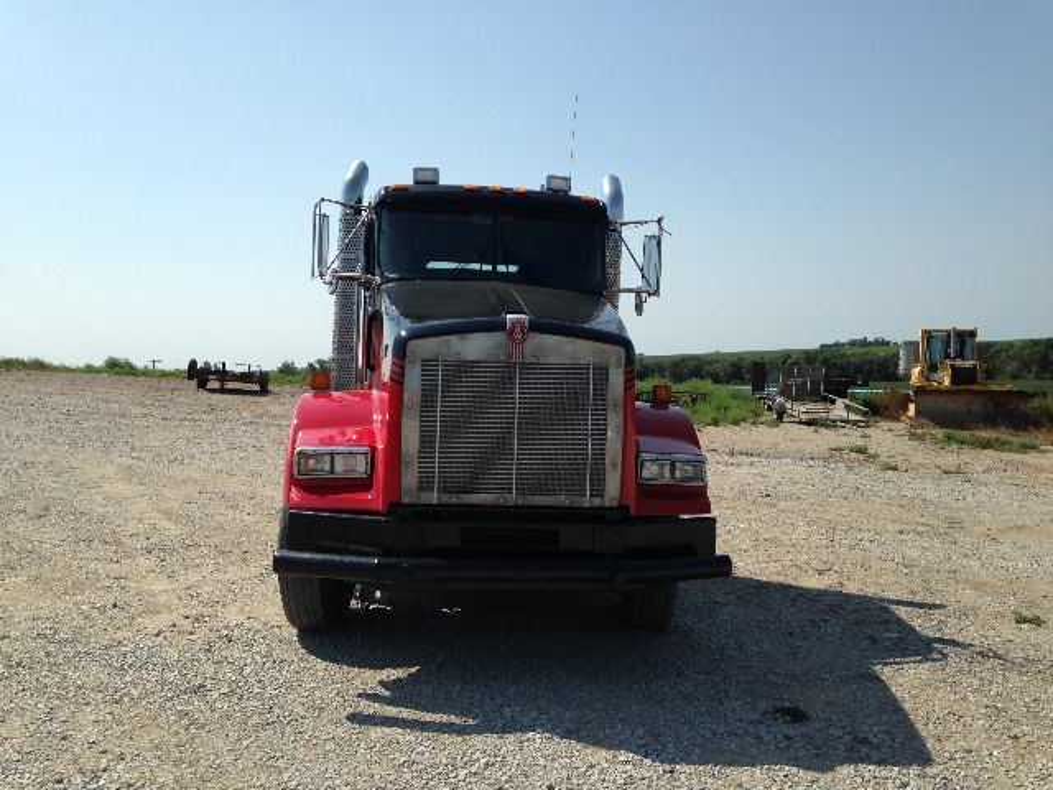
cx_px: 526
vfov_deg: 42.9
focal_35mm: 33
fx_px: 1004
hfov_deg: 55.4
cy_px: 395
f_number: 2.4
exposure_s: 1/2008
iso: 50
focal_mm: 4.12
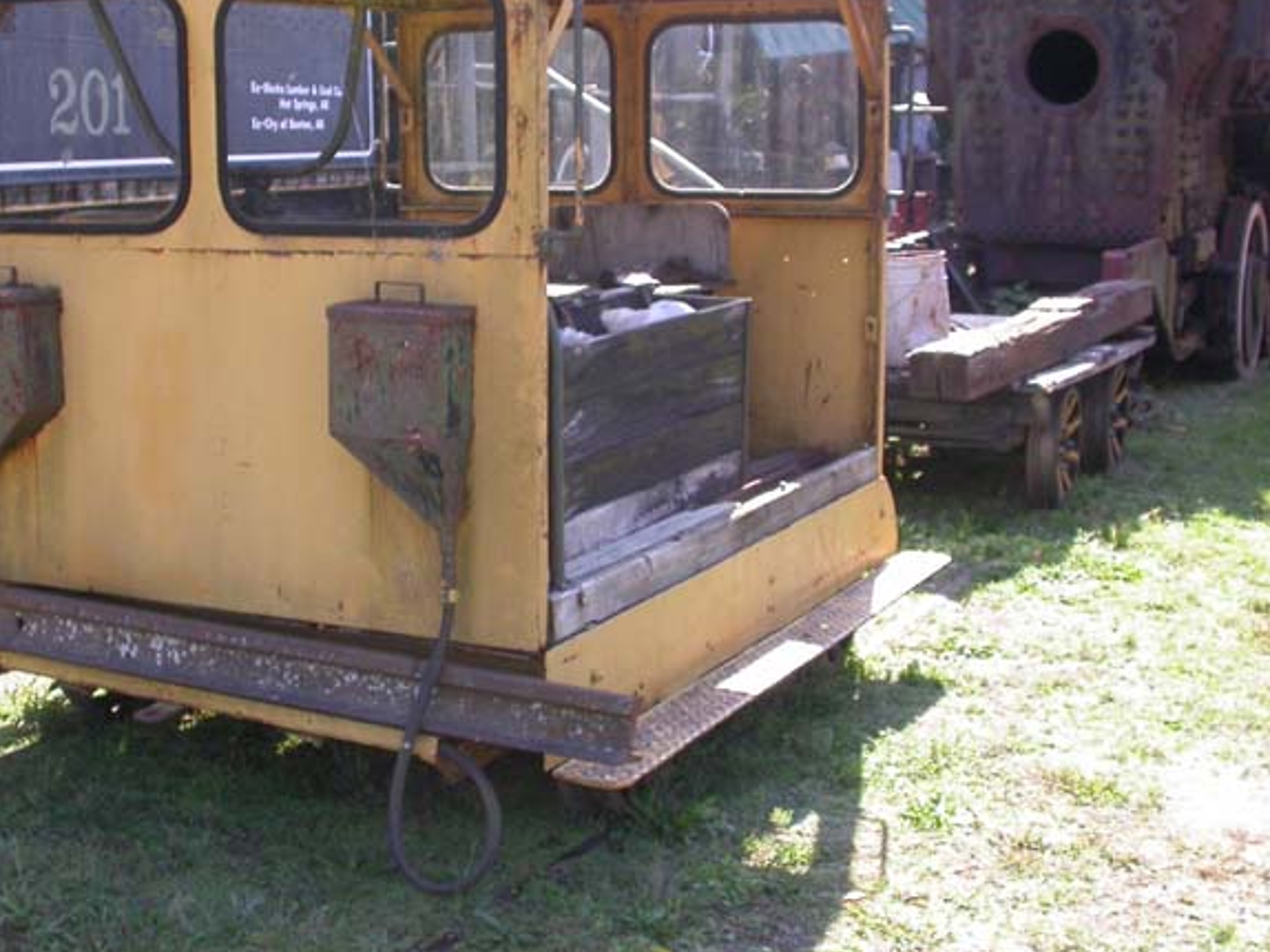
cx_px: 476
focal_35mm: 53
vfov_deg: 27.5
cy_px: 394
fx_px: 1944
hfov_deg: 36.0
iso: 100
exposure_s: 1/133
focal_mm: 7.85
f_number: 4.2
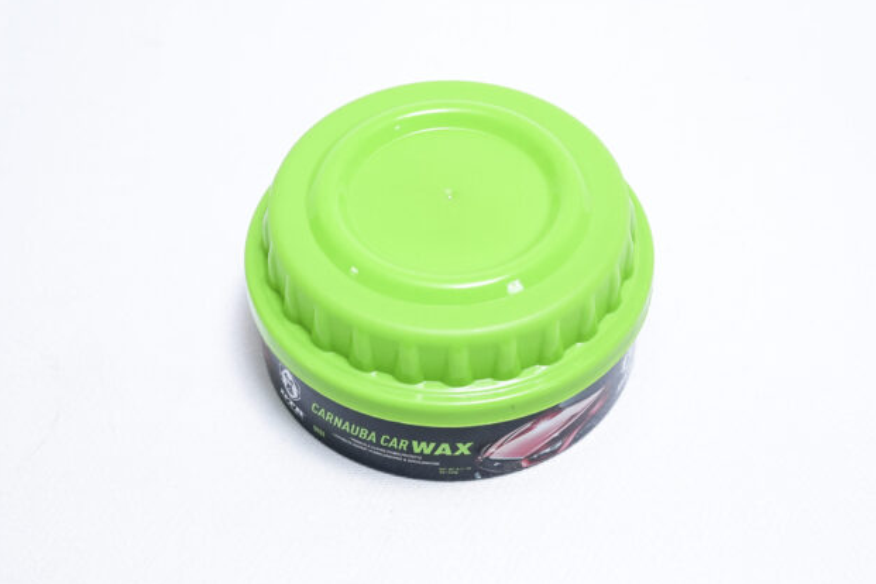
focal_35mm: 79
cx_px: 480
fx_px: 1922
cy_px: 289
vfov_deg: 17.3
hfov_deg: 25.7
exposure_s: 1/250
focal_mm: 70
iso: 3200
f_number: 8
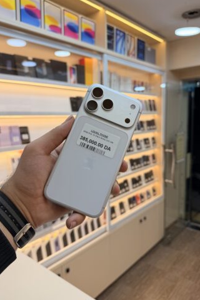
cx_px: 102
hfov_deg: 49.6
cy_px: 146
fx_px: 217
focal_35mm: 26
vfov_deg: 69.4
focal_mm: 6.76
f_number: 1.78
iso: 80
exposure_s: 1/481
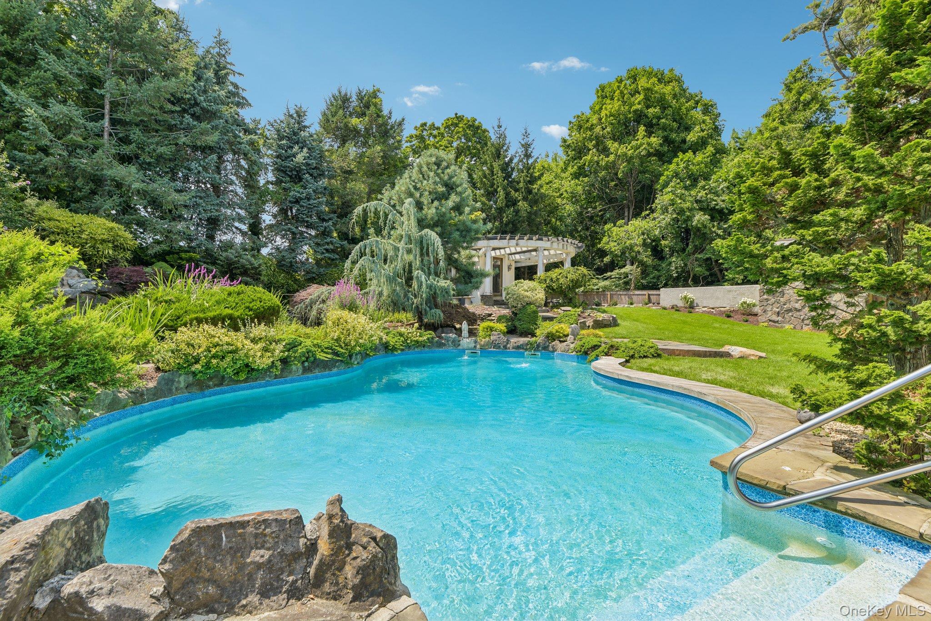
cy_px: 310
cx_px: 466
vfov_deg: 73.7
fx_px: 414
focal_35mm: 16
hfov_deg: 96.7
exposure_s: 1/200
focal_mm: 16
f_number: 9
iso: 160
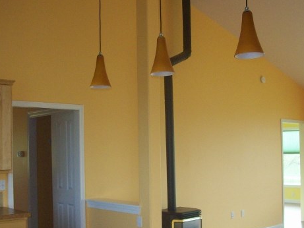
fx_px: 439
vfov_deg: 29.0
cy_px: 146
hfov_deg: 38.1
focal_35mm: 50
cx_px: 138
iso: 200
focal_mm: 6
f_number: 2.7
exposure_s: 1/69.2
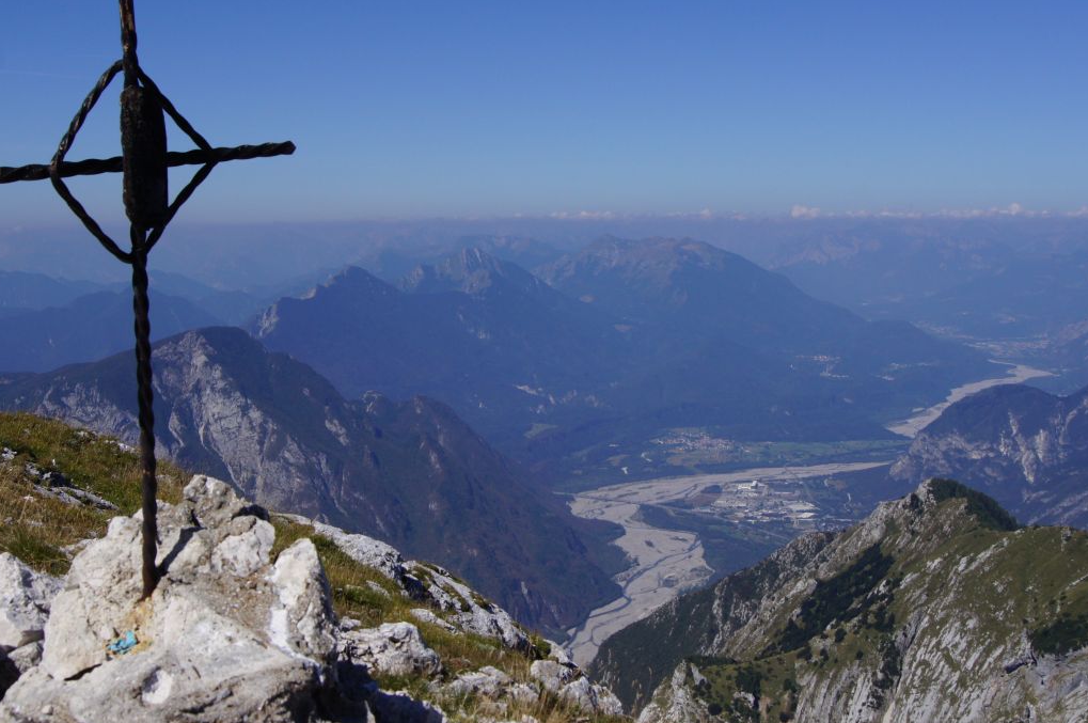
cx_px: 513
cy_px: 332
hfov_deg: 40.4
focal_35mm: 49
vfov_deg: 27.5
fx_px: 1479
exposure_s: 1/1000
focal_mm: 26
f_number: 9
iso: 200
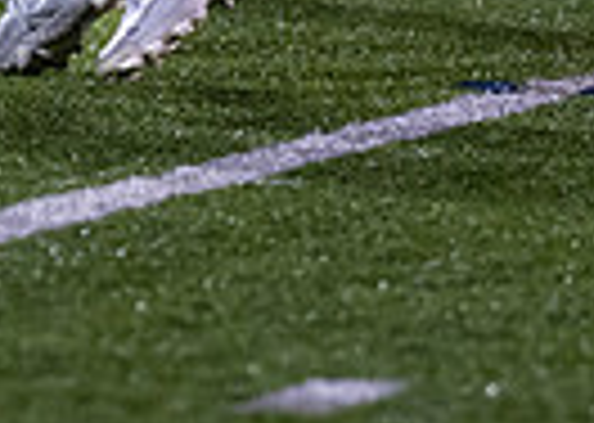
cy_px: -516
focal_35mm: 1212
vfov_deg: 1.2
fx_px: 20426
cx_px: -110
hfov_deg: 1.7
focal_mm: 135
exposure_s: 1/1250
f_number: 1.8
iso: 1600
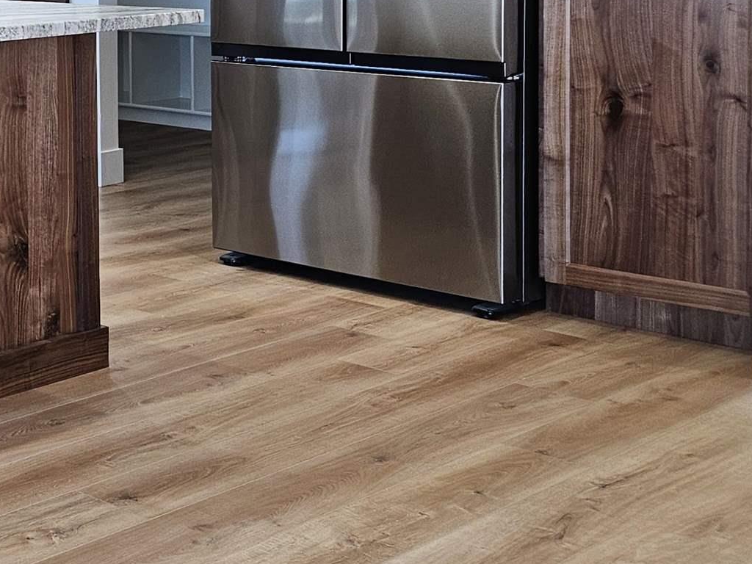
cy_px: -21
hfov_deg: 24.1
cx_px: -264
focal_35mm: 69
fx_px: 1499
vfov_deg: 20.5
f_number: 1.8
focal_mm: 5.4
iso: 125
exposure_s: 1/120
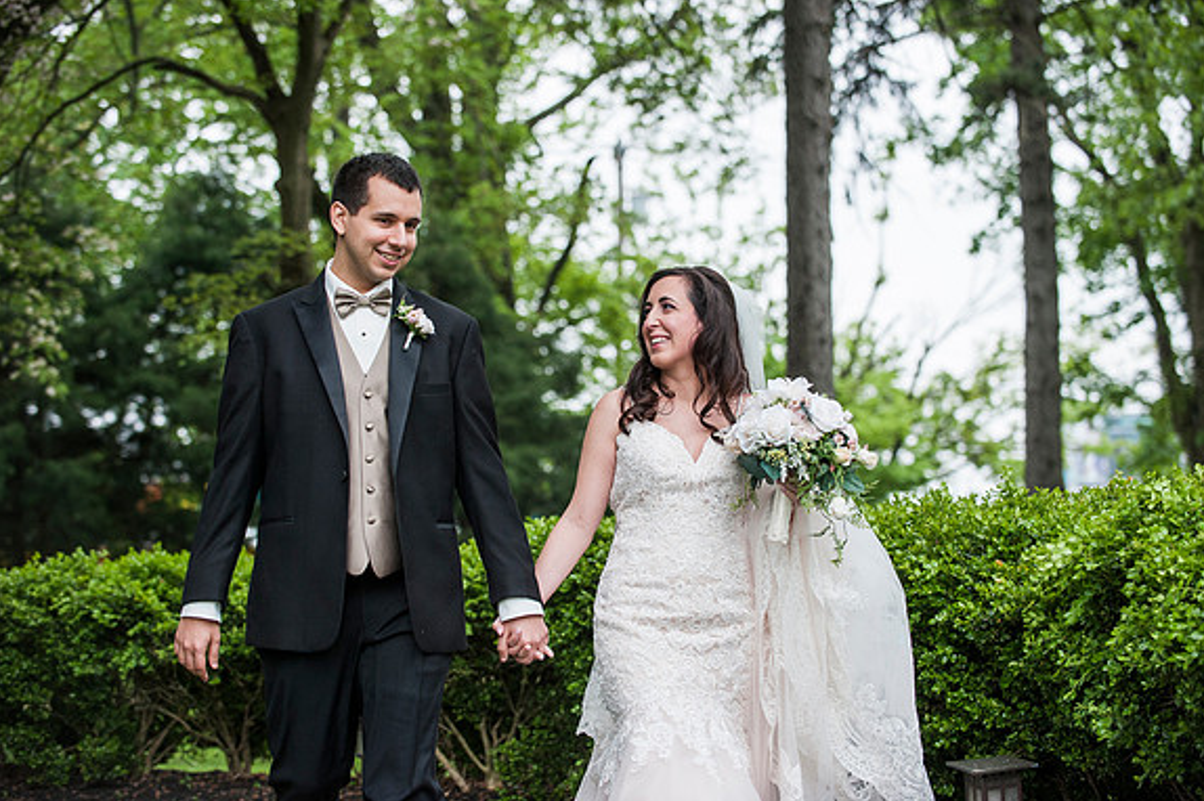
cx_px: 604
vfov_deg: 14.2
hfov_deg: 21.3
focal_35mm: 96
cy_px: 400
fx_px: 3209
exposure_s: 1/3200
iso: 800
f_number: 4
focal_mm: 95
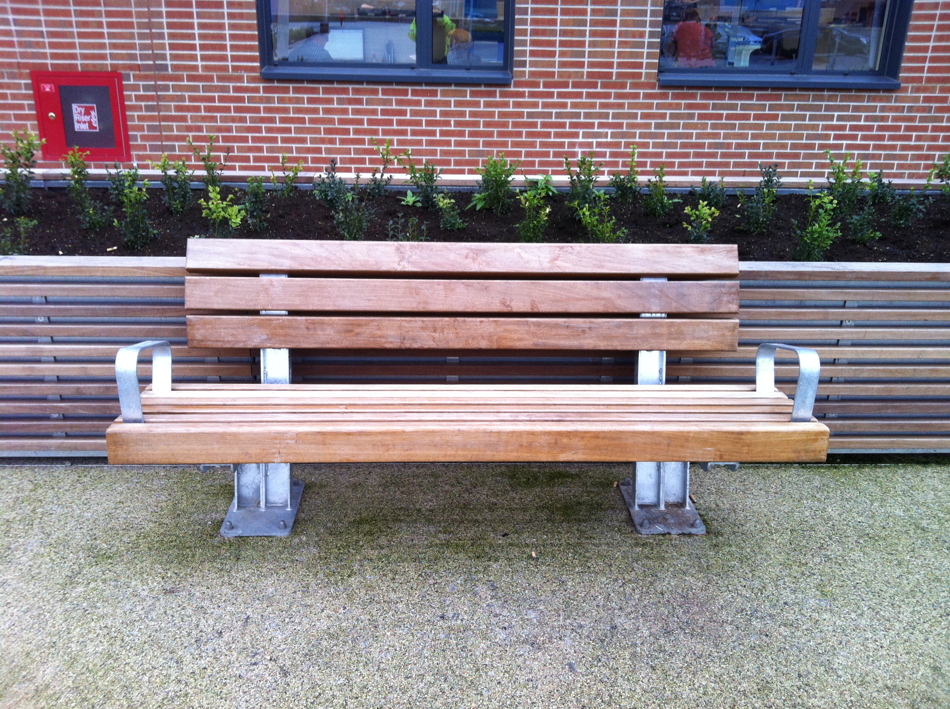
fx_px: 959
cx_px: 475
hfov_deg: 52.7
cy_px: 354
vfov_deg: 40.6
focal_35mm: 35
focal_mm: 3.85
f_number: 2.8
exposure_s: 1/60
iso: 80
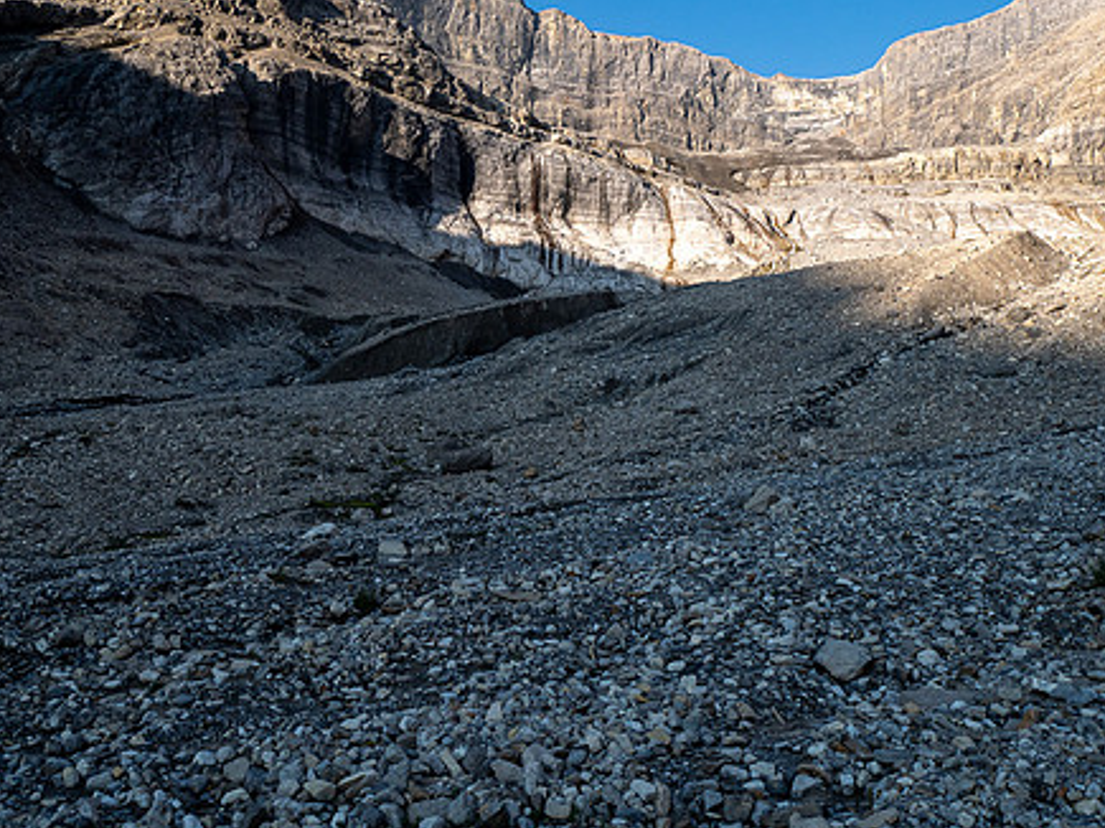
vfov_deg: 44.0
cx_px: 615
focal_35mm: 32
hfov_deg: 56.7
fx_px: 1021
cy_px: 344
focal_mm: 12
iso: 200
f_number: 8
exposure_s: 1/320
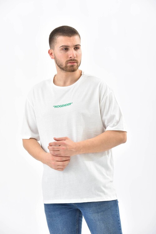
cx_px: 78
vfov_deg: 17.6
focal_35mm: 116
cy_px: 117
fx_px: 754
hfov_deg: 11.8
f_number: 7.1
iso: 100
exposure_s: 1/160
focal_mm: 116
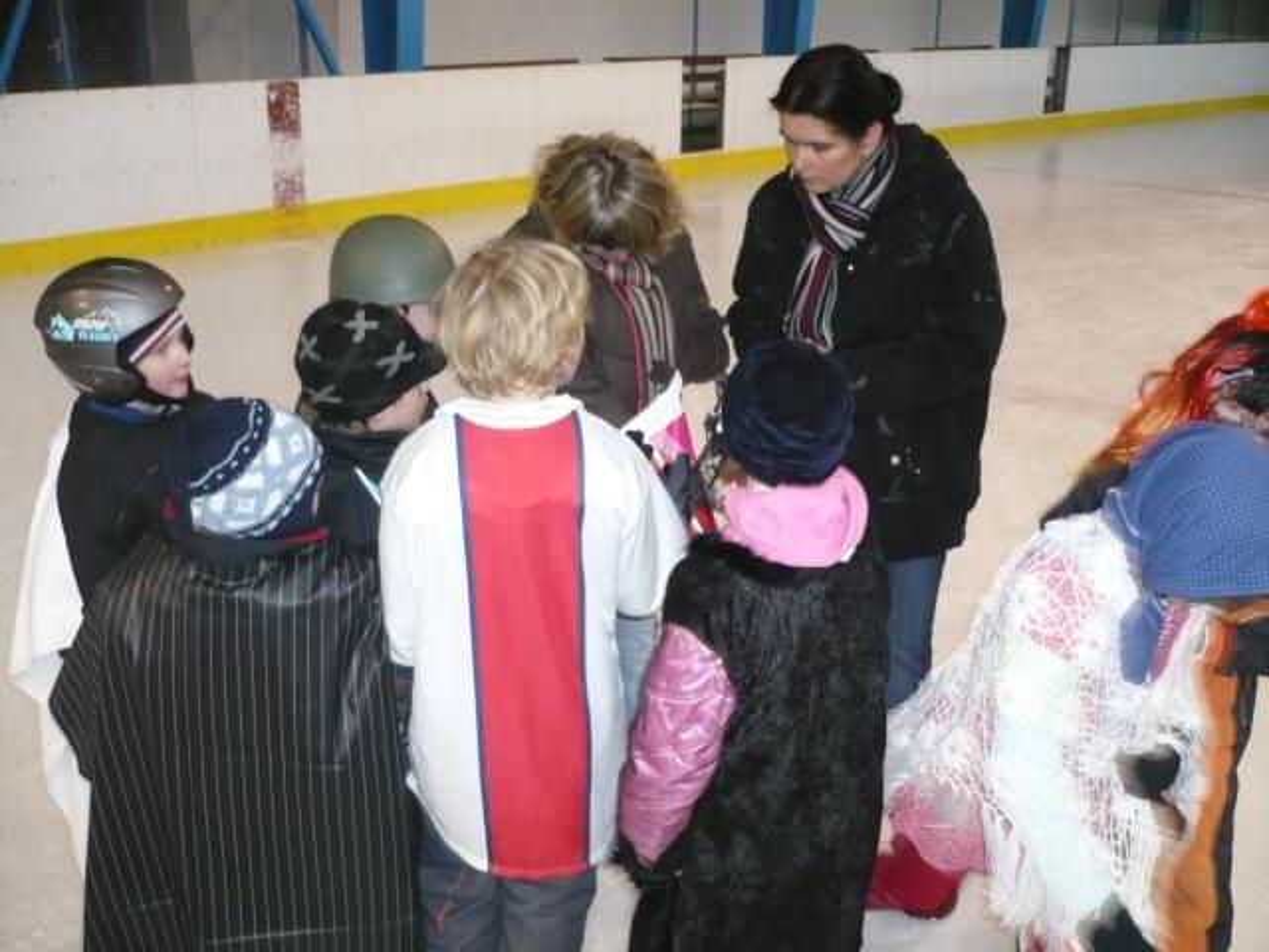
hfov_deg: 52.6
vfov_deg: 40.7
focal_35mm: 35
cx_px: 634
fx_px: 1283
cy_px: 476
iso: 320
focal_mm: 5.8
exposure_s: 1/30
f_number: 2.8
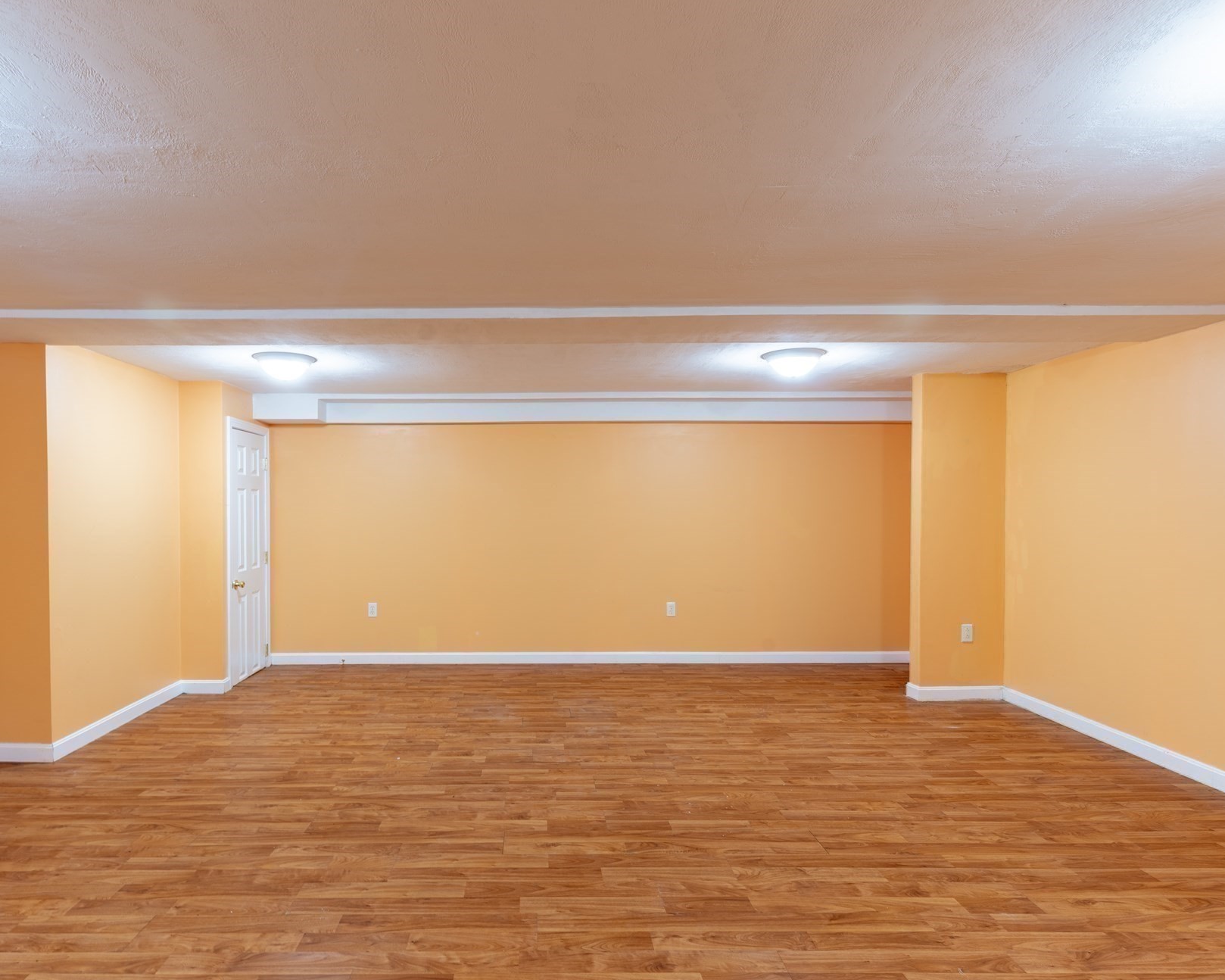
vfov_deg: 70.8
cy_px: 515
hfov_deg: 83.0
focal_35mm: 19
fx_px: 689
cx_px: 545
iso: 100
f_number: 8
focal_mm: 16
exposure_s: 1/1.25
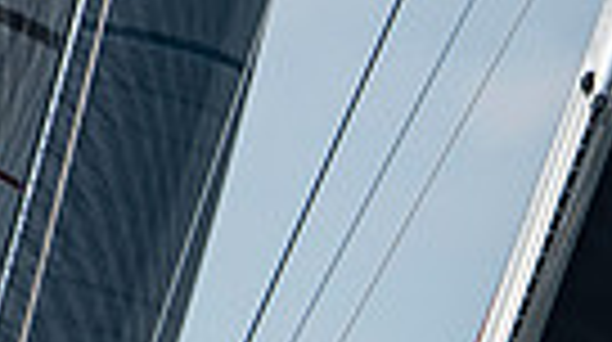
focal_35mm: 2682
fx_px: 43455
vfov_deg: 0.5
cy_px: 722
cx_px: 590
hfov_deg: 0.8
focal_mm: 400
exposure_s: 1/2000
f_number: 5.6
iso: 400
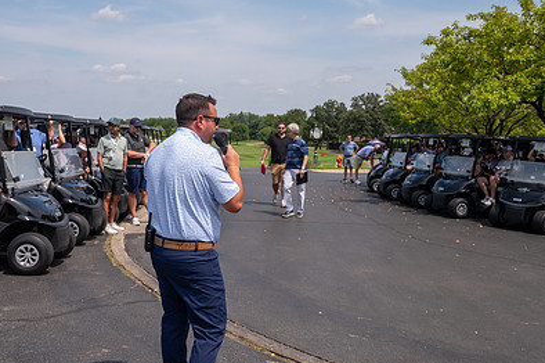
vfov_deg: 34.1
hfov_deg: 49.6
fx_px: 590
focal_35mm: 39
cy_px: 197
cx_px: 267
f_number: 5
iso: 250
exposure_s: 1/2000
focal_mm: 26.5
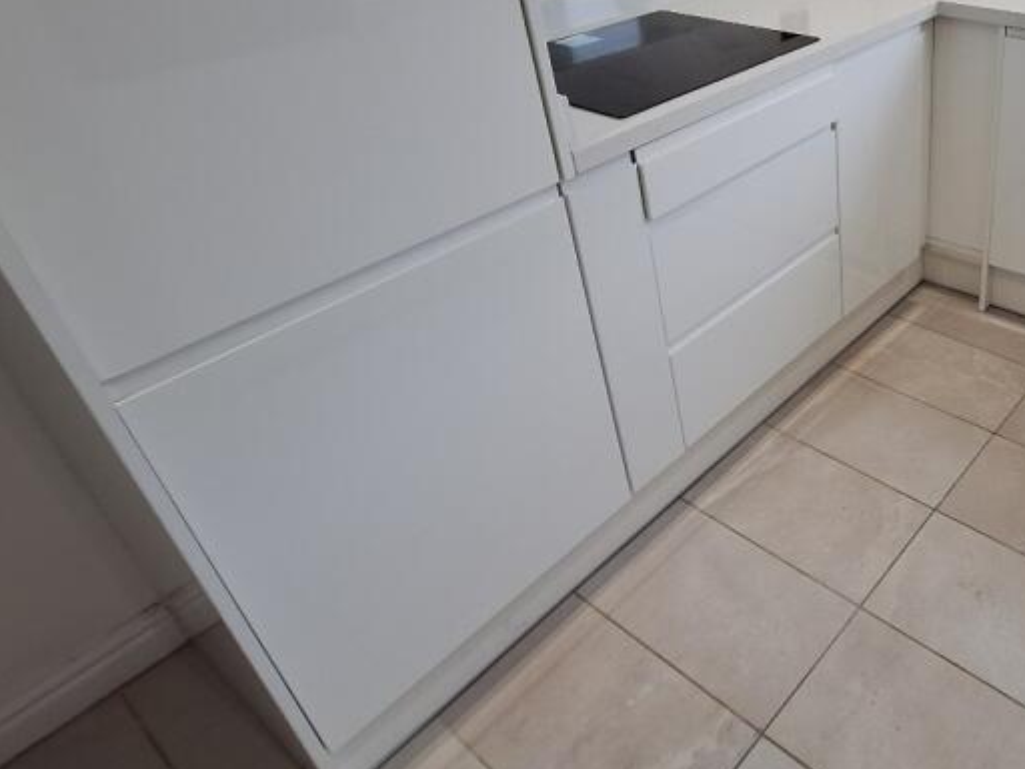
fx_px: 770
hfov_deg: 60.2
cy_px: 234
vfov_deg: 51.7
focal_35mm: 26
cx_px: 861
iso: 64
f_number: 2.2
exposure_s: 1/50
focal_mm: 1.74
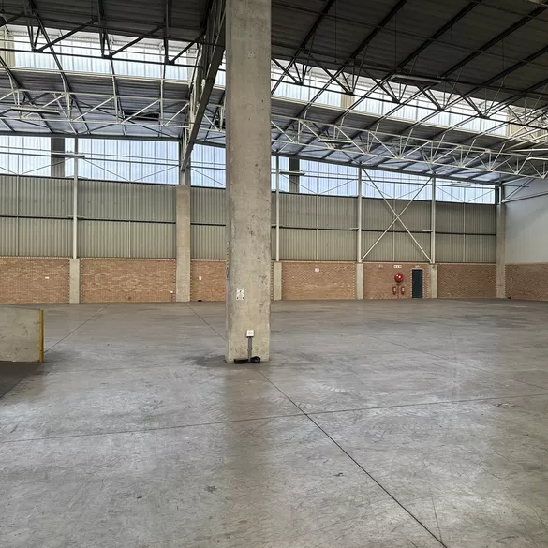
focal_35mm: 29
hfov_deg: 54.9
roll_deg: -0.7
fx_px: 519
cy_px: 269
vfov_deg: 55.6
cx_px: 345
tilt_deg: +0.2
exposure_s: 1/121
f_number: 1.78
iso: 125
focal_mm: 6.86
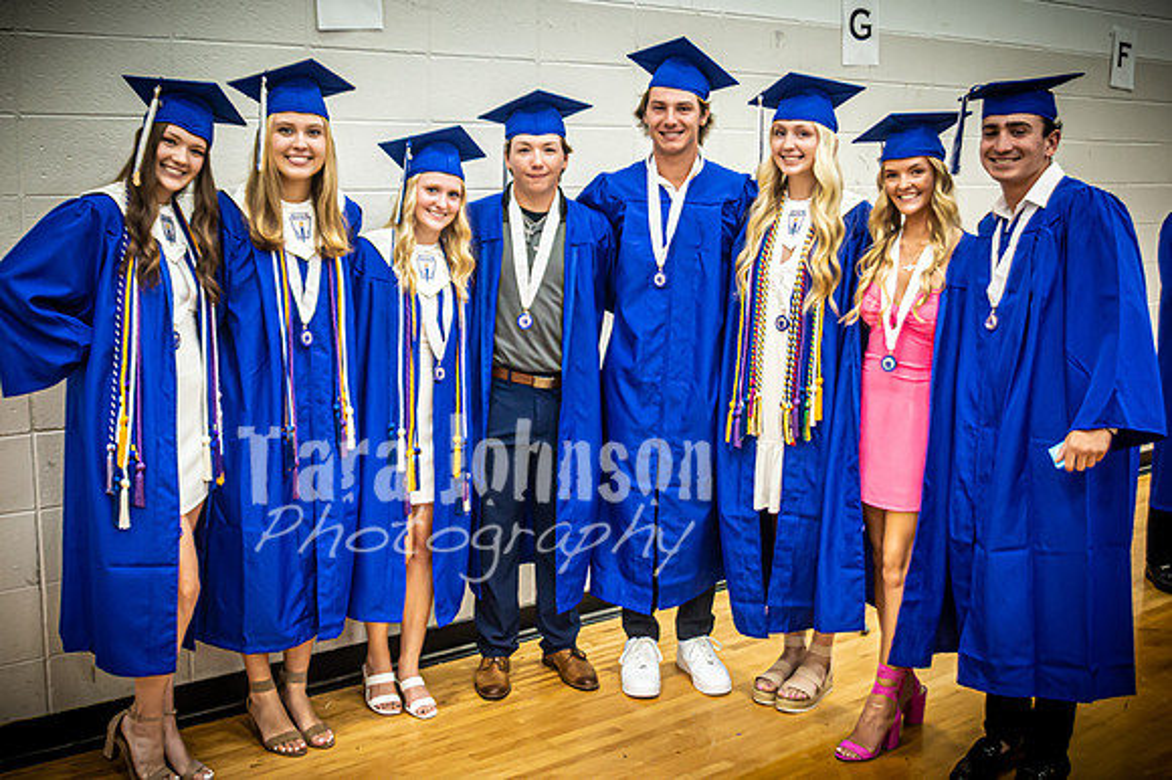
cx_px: 586
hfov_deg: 44.6
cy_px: 358
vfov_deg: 30.5
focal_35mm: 44
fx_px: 1427
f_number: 2.8
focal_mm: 27
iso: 2800
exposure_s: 1/200
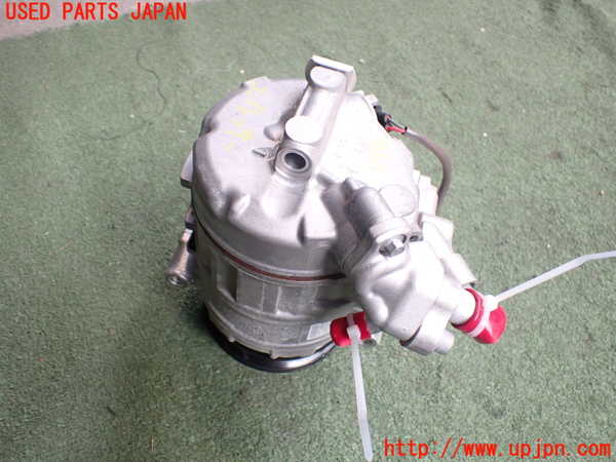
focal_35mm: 30
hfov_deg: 60.0
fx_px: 534
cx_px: 308
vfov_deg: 46.8
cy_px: 231
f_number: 2.3
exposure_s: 1/125
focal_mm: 5.4
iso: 250
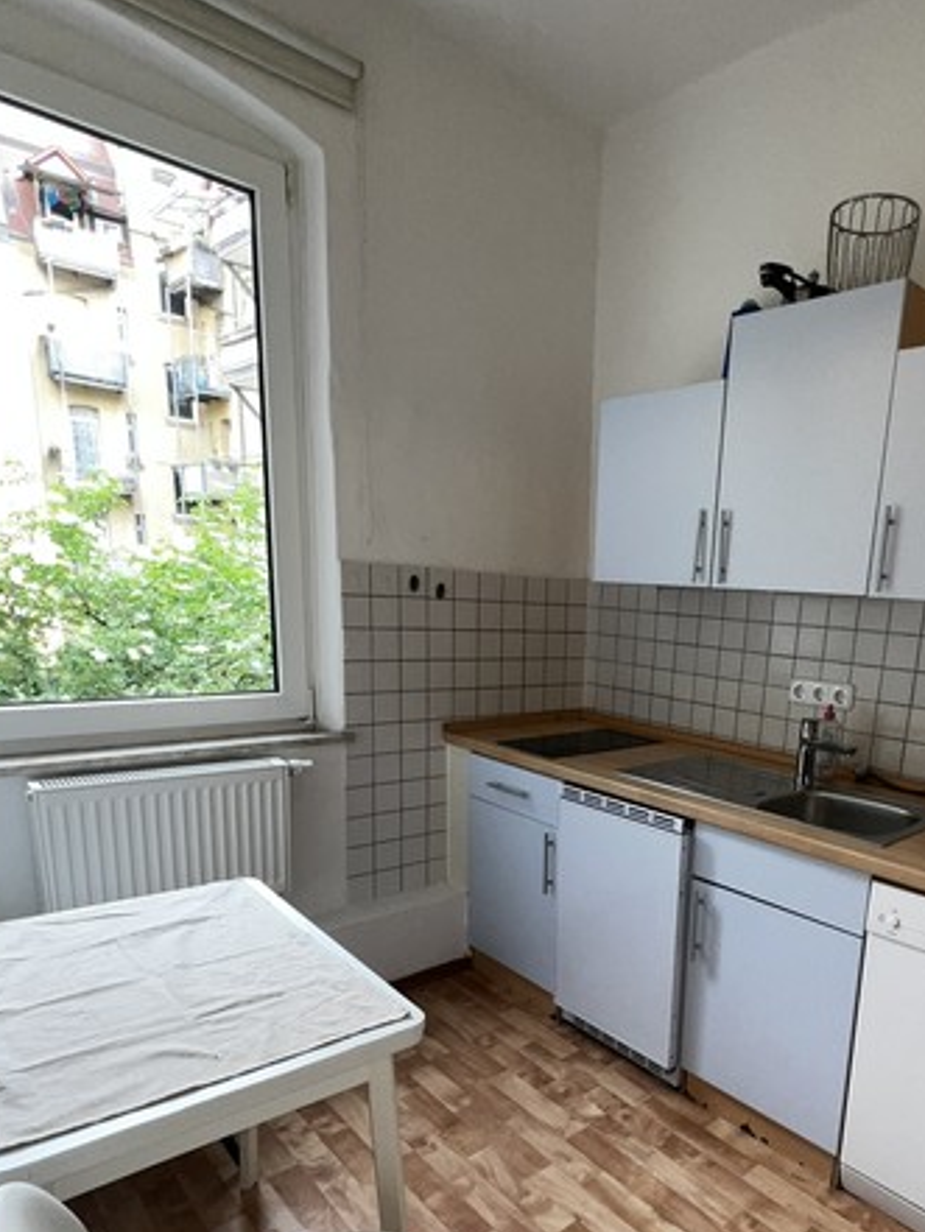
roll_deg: -4.5
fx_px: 748
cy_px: 792
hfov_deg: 61.9
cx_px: 619
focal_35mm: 21
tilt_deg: -14.9
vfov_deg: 77.1
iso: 50
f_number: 1.8
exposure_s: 1/122
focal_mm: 1.57
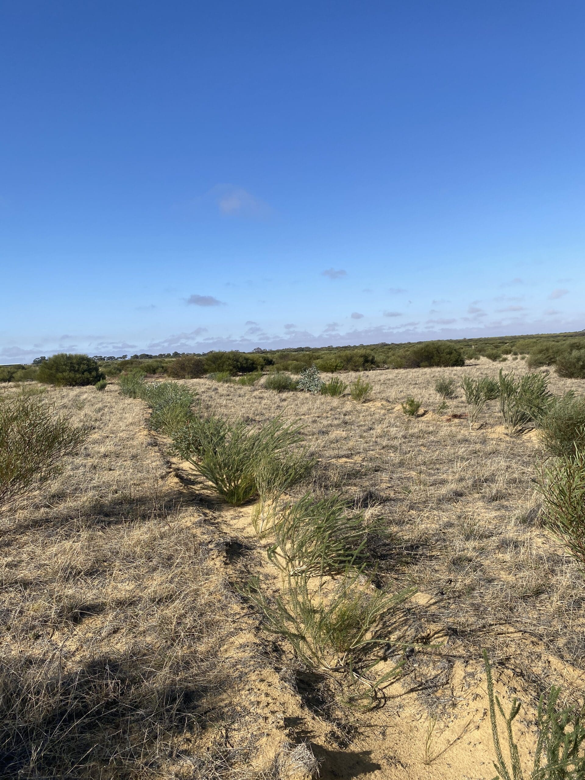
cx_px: 292
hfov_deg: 53.1
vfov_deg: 67.3
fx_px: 586
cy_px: 390
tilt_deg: -2.7
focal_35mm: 26
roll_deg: +3.6
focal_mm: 4.25
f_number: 1.8
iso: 32
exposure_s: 1/3401
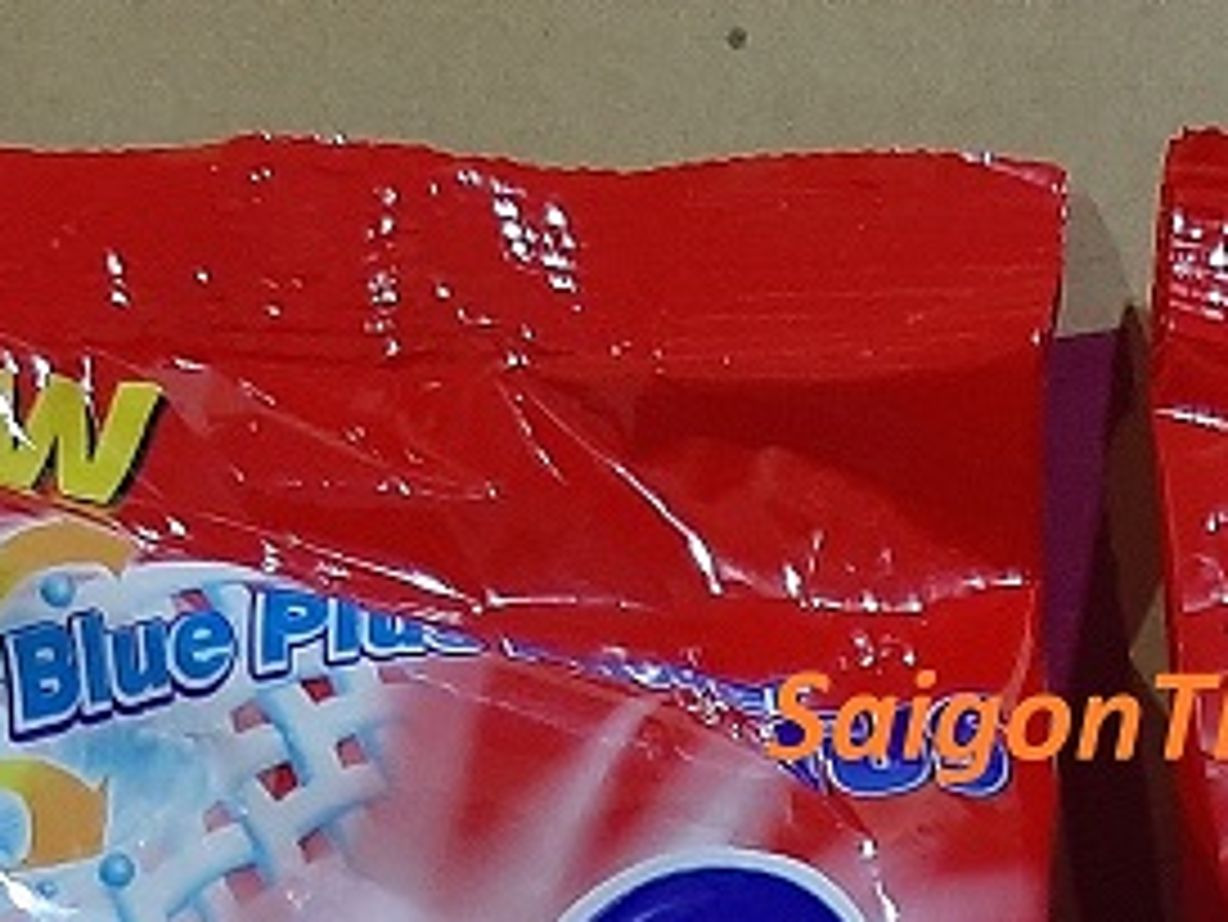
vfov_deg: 13.7
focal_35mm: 96
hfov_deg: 20.0
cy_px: 1691
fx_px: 3407
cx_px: 1138
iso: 320
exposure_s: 1/25
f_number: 1.7
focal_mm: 3.93
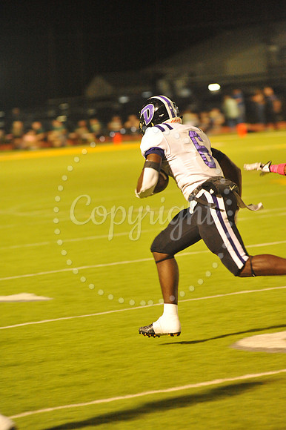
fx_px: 2386
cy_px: 215
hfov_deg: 6.9
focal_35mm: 200
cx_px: 143
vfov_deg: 10.3
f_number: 5
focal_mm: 200
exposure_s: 1/200
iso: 6400
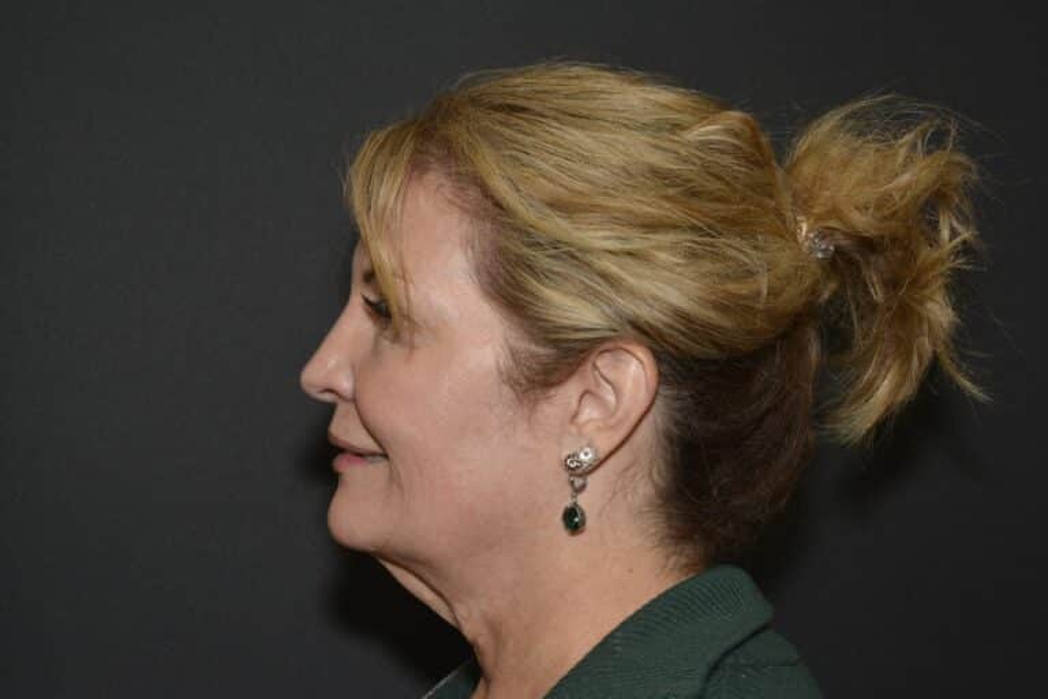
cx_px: 524
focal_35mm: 60
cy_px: 350
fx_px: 1747
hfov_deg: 33.4
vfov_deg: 22.6
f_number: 8
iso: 200
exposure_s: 1/125
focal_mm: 40
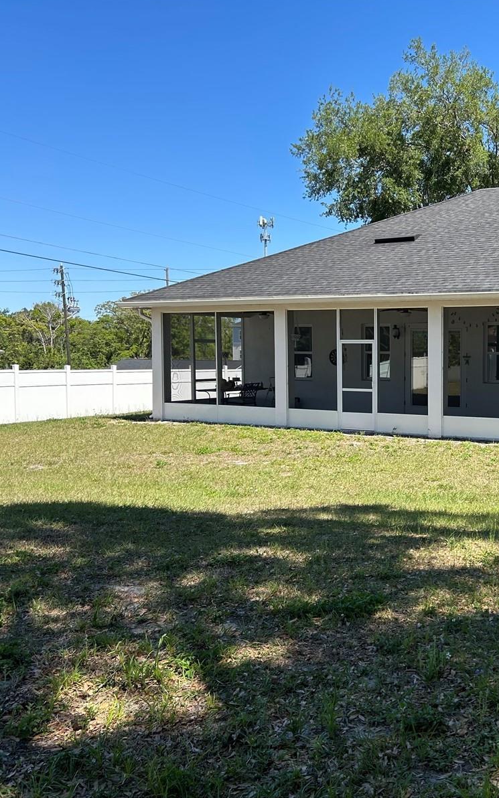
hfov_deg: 32.7
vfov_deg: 52.7
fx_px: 805
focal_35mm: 37
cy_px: 398
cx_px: 450
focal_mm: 5.7
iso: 50
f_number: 1.5
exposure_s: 1/2457
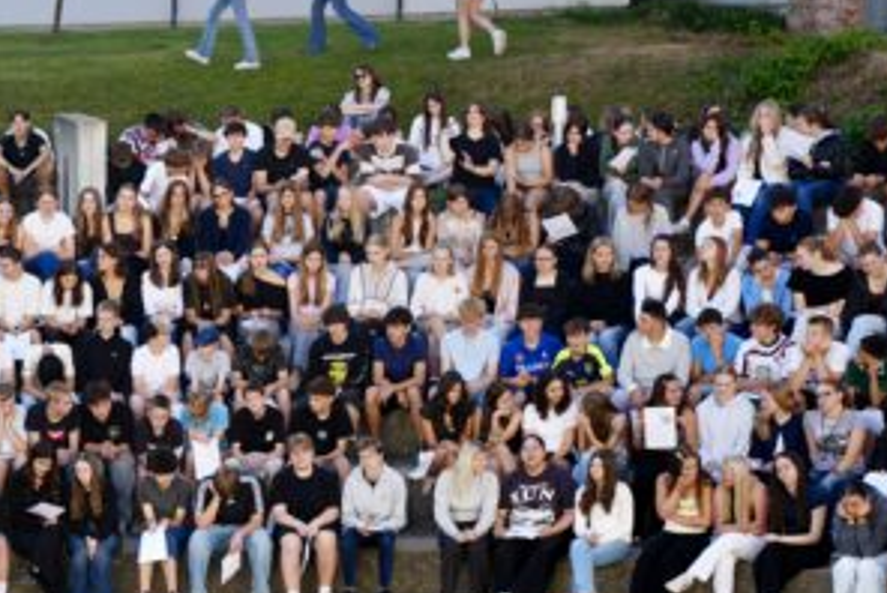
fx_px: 4217
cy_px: 584
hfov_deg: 11.8
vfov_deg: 8.0
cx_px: -129
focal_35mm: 171
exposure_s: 1/100
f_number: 5.6
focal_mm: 66
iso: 100
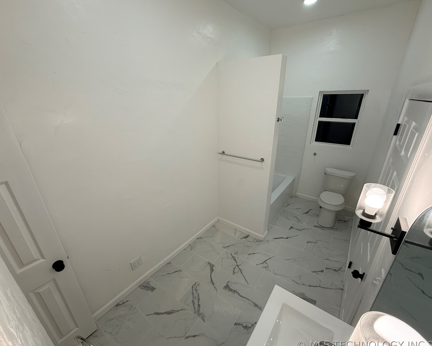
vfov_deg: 84.0
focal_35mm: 15
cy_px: 175
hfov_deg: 96.8
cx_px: 219
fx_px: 192
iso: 100
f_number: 2.2
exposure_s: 1/120
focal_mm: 2.22
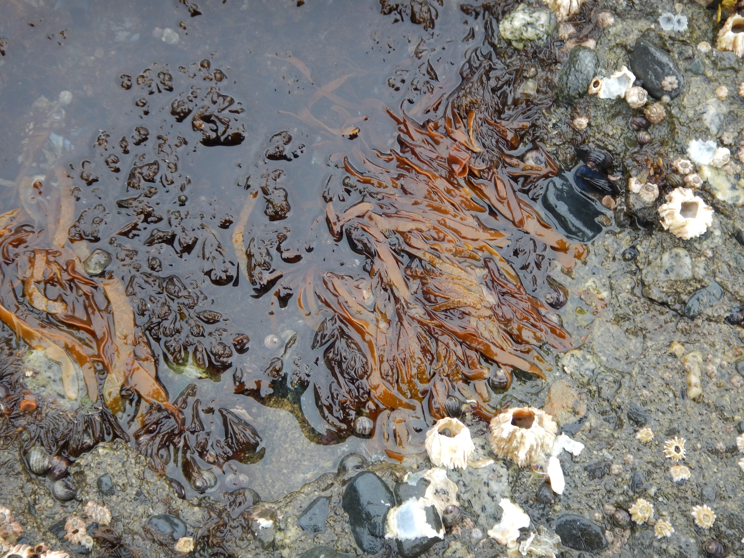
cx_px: 372
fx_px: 1440
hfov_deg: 29.0
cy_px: 279
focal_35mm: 67
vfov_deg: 21.9
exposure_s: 1/30
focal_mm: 12
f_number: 4.5
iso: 125
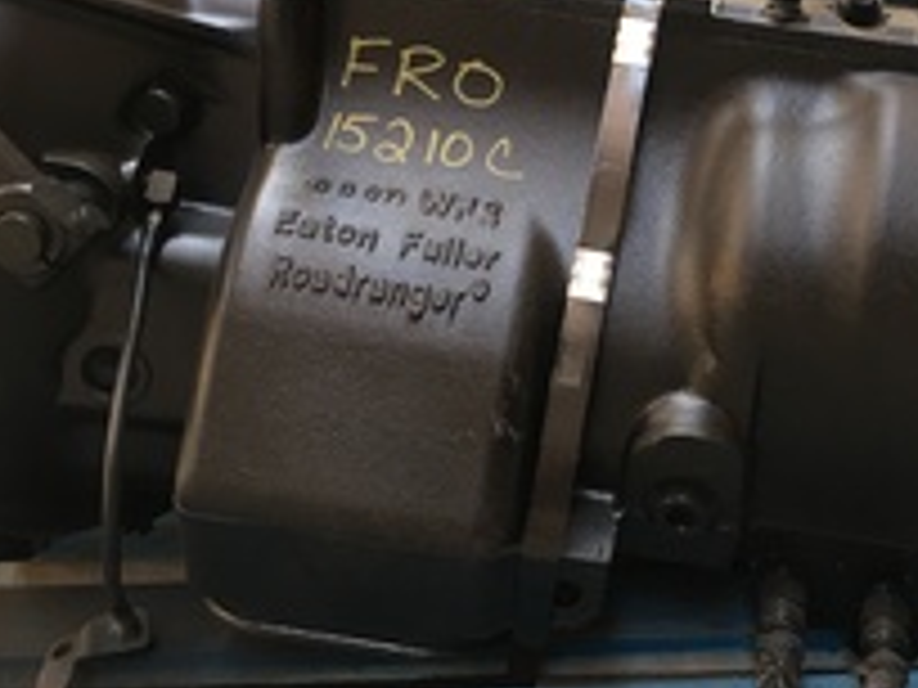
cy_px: 265
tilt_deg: -16.1
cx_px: 657
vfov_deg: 25.6
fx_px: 1512
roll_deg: +2.6
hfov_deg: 33.3
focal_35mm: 57
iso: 32
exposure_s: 1/15
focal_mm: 4.15
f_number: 2.2
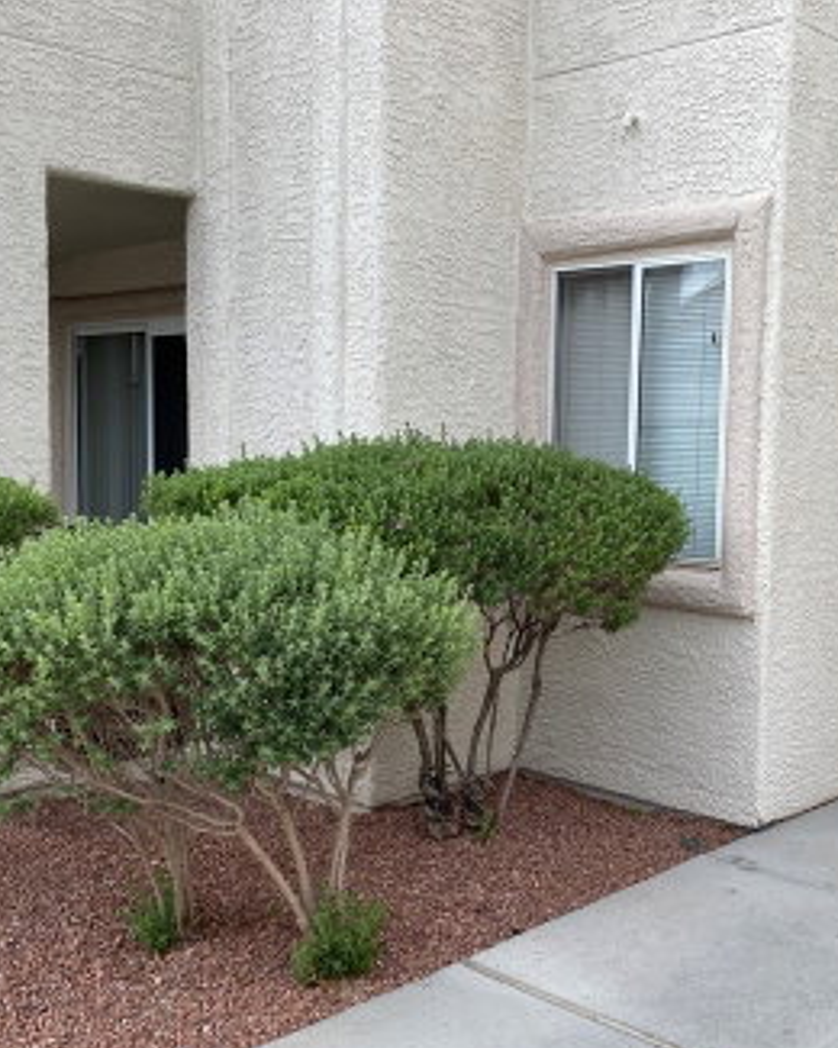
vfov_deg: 45.8
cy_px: 555
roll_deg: -1.9
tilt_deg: -5.8
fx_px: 1240
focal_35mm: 40
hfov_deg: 37.1
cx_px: 525
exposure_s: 1/1377
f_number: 1.8
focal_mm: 4.25
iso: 32
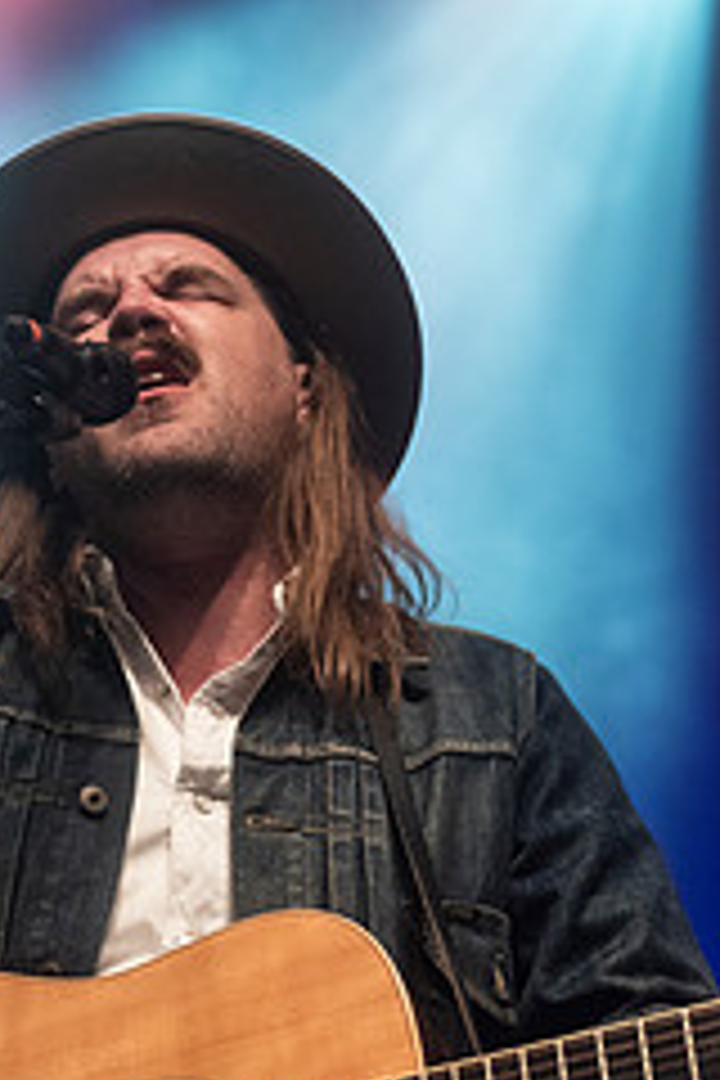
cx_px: 360
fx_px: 4500
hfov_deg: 9.1
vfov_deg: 13.7
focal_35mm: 150
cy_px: 540
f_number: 3.2
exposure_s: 1/160
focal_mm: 80
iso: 2500
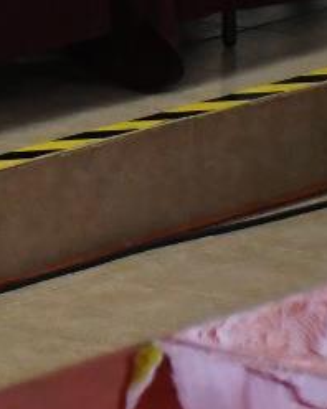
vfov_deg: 4.4
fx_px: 5354
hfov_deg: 3.4
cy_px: -204
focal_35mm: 442
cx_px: -704
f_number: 4.5
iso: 4000
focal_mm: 48
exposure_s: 1/100
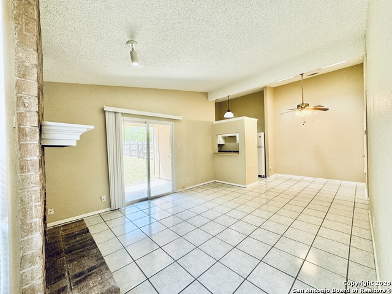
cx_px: 196
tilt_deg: -0.3
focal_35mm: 14
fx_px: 159
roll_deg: +1.6
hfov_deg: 102.1
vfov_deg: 85.7
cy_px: 147
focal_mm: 2.22
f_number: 2.2
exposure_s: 1/120
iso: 100
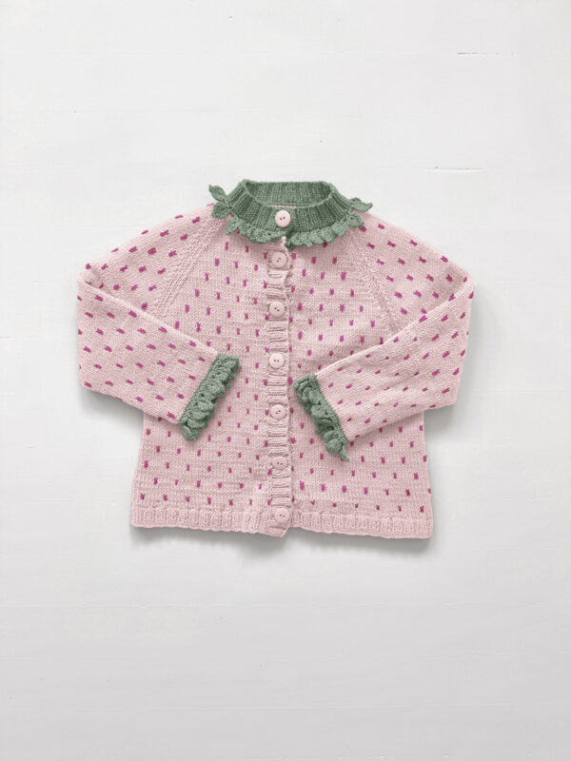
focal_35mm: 24
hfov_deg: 56.8
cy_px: 380
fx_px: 528
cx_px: 286
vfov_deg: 71.6
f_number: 1.78
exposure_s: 1/121
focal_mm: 6.76
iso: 100
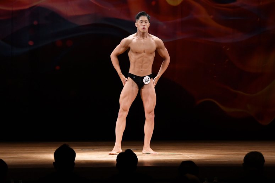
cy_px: 92
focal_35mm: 202
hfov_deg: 10.2
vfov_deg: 6.8
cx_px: 138
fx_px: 1542
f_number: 5.6
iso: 3200
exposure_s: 1/400
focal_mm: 135
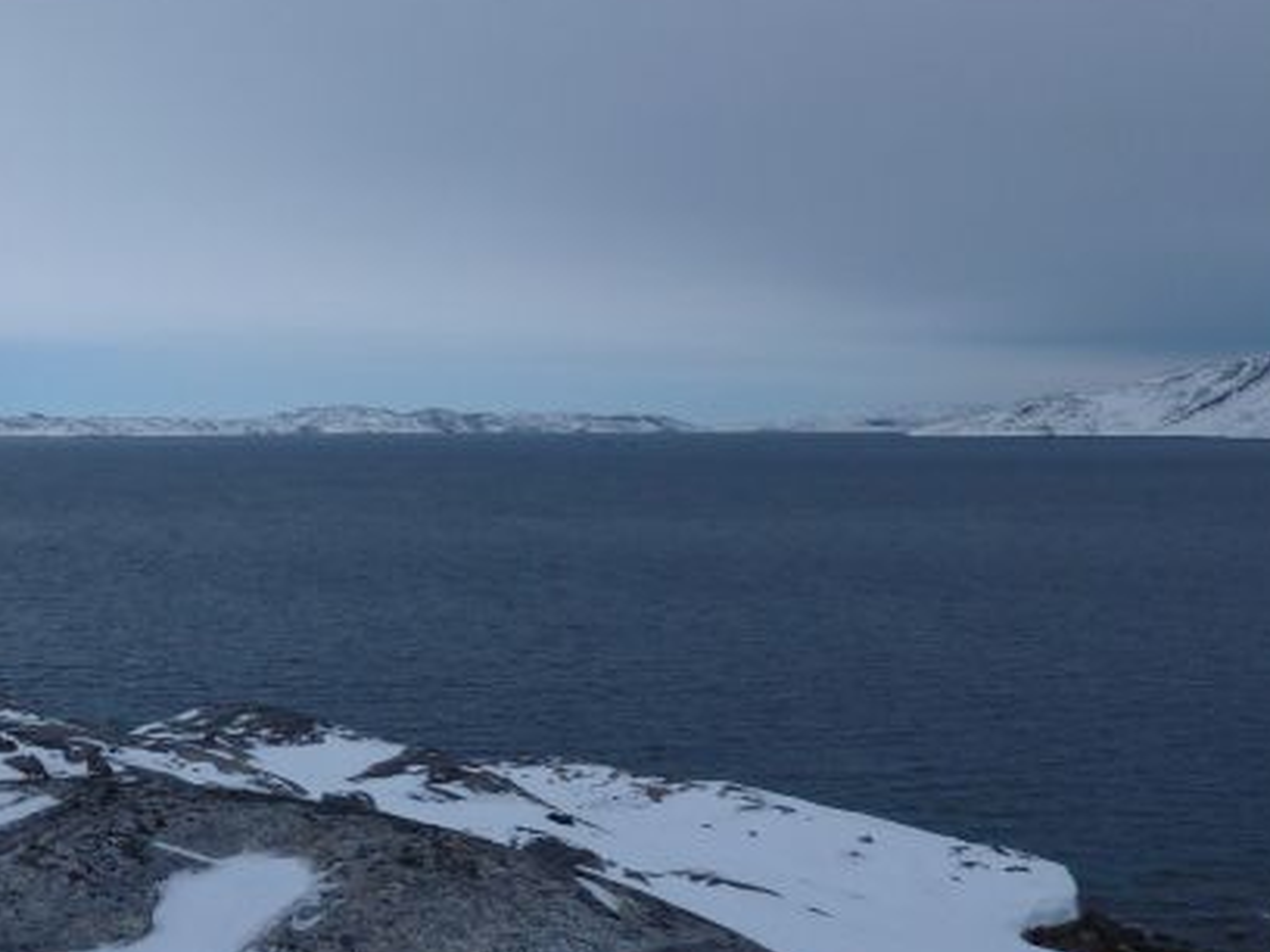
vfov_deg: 29.2
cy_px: 240
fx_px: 1798
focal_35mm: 49
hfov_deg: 35.9
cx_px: 68
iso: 80
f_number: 3.5
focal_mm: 4.1
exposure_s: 1/100
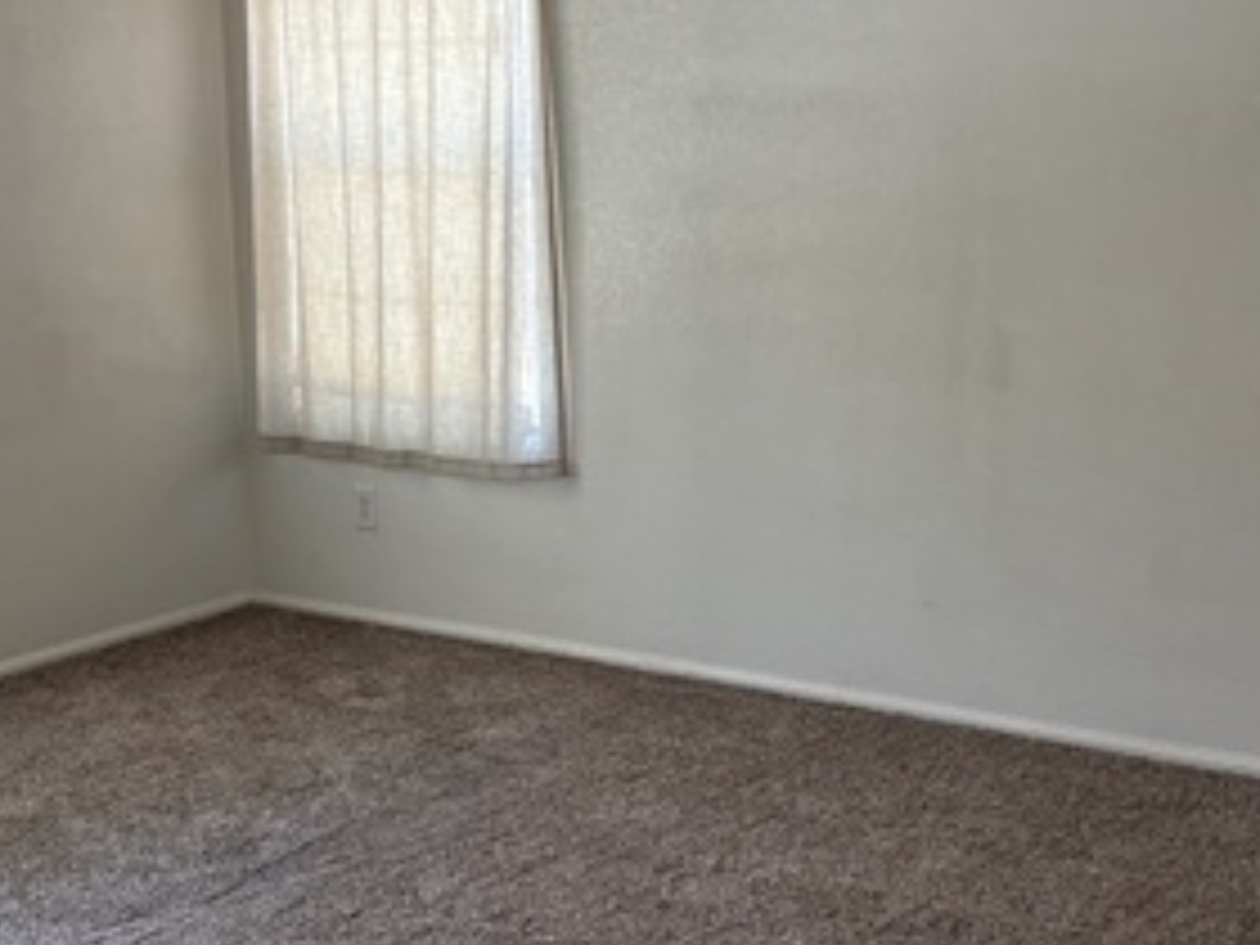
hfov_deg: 31.2
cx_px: 659
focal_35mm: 62
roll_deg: +1.1
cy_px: 392
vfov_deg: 23.6
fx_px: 2257
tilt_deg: -8.7
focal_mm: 5.96
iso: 125
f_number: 1.6
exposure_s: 1/121
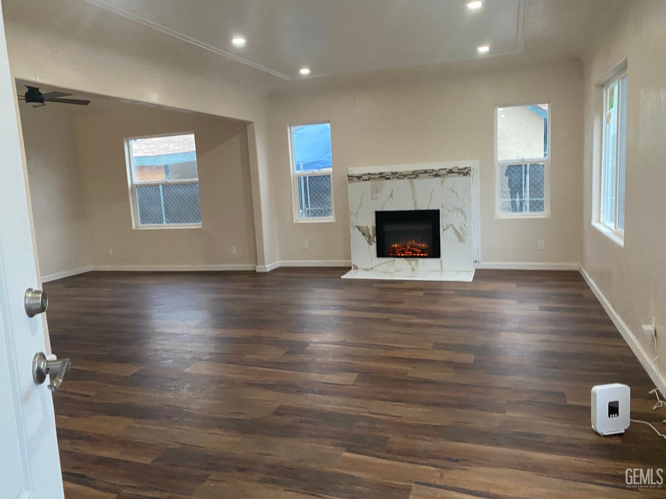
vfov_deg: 53.1
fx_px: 500
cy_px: 250
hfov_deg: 67.3
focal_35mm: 26
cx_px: 333
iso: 320
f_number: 1.8
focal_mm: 4.25
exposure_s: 1/40
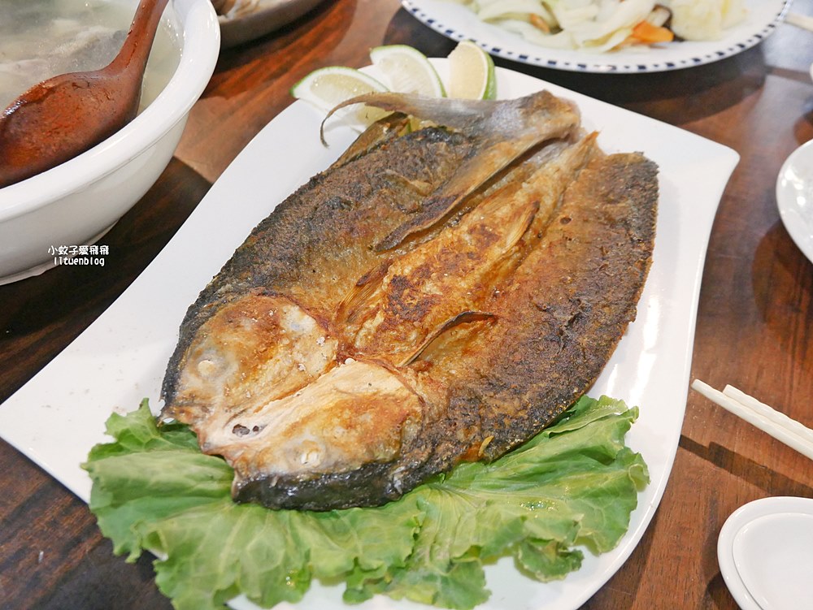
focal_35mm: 34
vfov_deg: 41.8
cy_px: 305
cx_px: 406
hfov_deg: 53.9
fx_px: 799
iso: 2000
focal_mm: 17
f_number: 4.1
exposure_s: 1/60
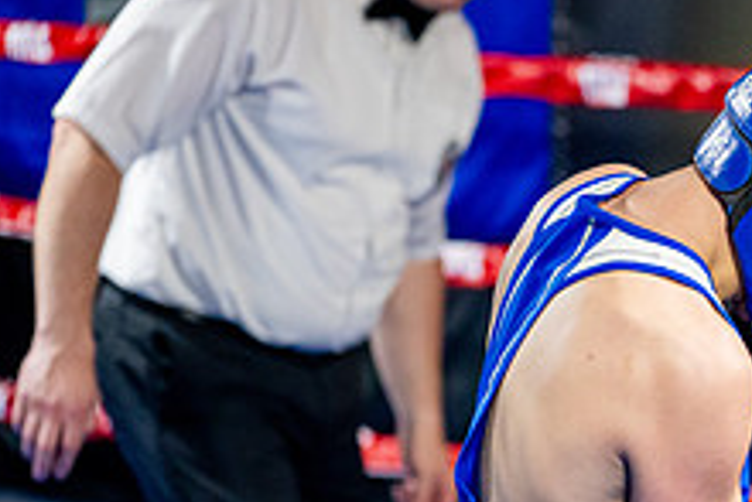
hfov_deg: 10.4
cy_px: 538
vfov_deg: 7.0
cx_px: 882
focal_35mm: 195
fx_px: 4076
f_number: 2
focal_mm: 74
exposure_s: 1/1000
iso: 4000
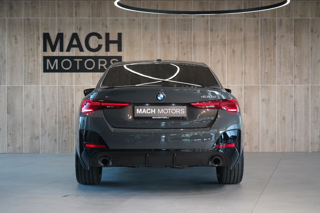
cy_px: 106
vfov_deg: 19.5
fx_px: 622
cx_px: 160
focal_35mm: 70
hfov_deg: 28.8
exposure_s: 1/160
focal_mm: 70
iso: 5000
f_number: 5.6
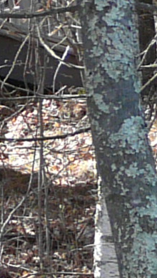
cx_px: -542
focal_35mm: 337
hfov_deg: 3.4
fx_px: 2489
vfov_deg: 6.4
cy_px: -54
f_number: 2.8
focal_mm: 6
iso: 100
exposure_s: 1/160
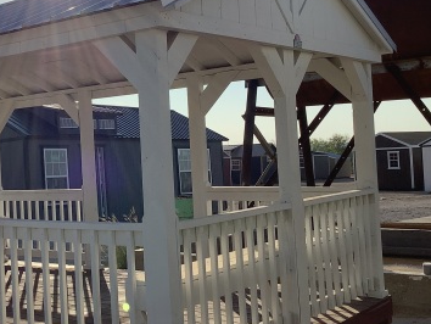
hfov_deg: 33.3
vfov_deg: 26.1
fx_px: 698
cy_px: 138
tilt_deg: +2.0
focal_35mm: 56
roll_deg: +1.3
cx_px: 80
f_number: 2.4
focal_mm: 3.3
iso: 25
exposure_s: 1/2915
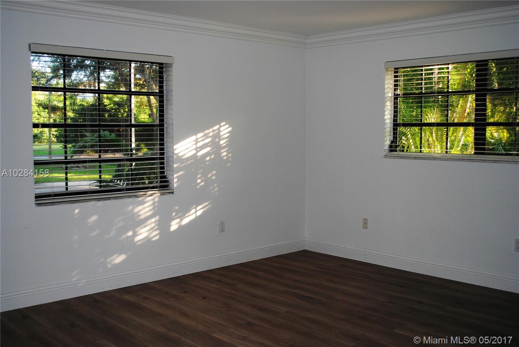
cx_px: 260
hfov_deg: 49.5
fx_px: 563
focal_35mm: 39
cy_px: 174
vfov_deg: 34.3
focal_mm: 26
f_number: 4.2
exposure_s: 1/60
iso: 200
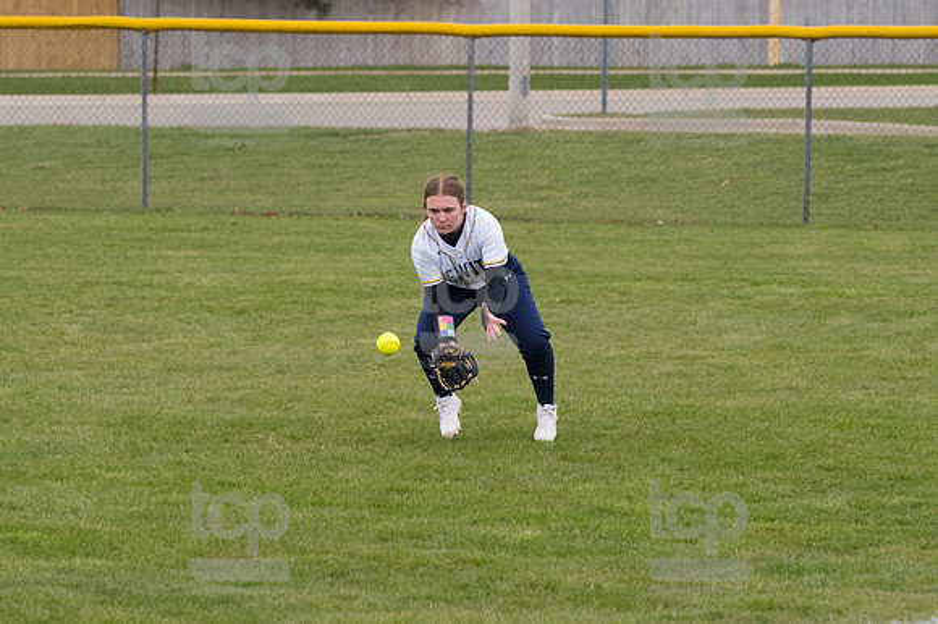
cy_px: 312
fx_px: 5859
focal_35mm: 225
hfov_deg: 9.2
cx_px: 469
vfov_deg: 6.1
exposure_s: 1/1600
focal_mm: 150
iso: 640
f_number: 5.6
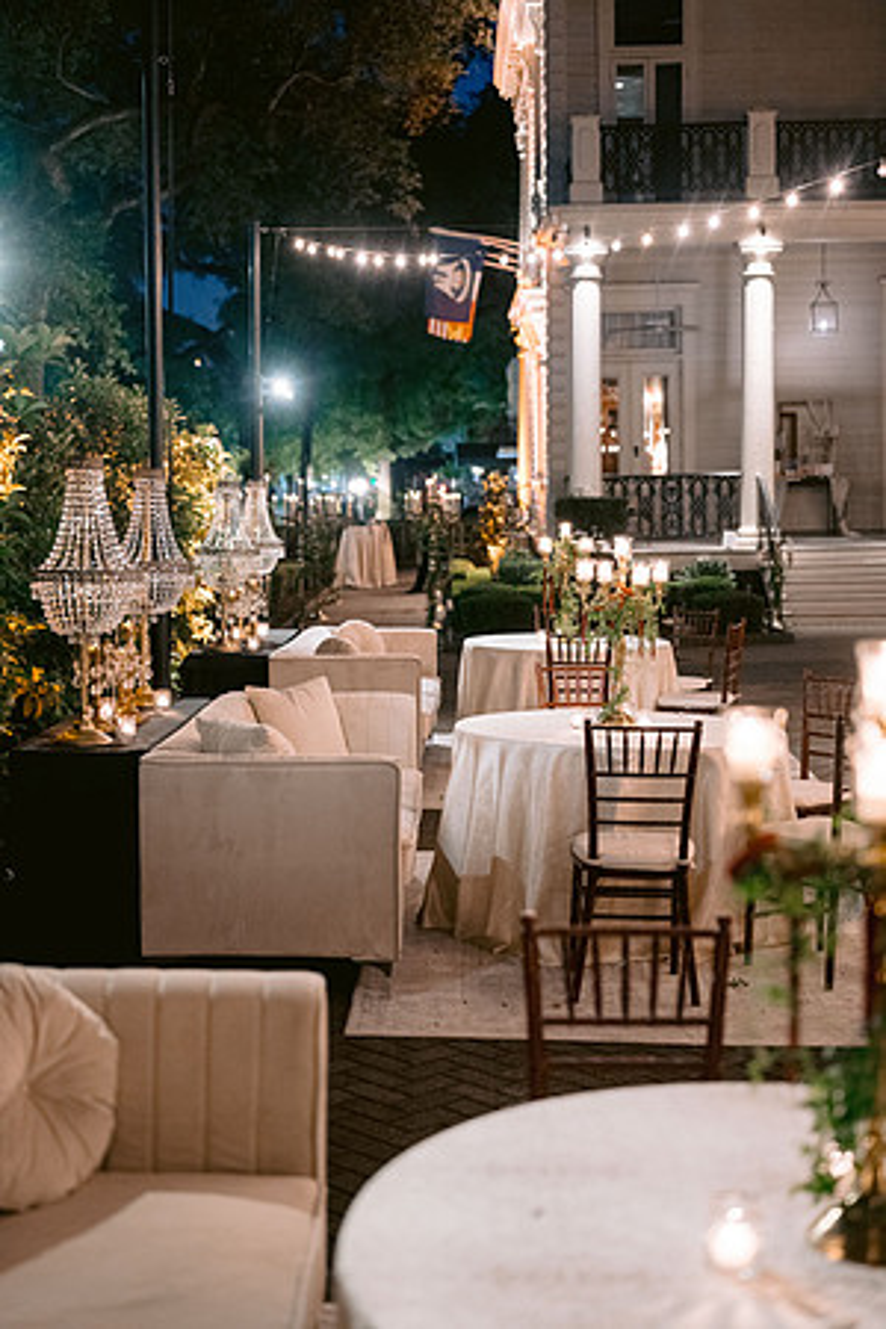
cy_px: 664
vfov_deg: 39.6
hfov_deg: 27.0
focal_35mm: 50
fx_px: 1846
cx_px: 443
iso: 1600
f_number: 2.2
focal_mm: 50
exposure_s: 1/40
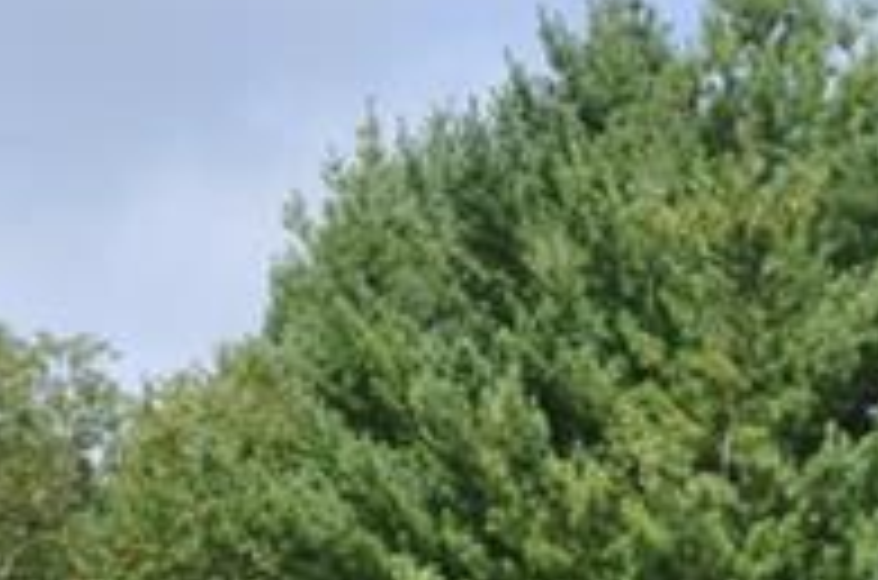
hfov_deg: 10.2
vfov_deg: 6.8
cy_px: 1068
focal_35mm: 197
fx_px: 4784
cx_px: 1220
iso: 200
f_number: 13
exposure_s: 1/160
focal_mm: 25
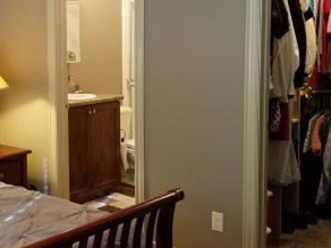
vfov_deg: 25.5
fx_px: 545
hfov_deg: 32.4
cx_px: 43
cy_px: 75
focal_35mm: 57
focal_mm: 4.2
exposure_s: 1/24
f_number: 1.7
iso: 200
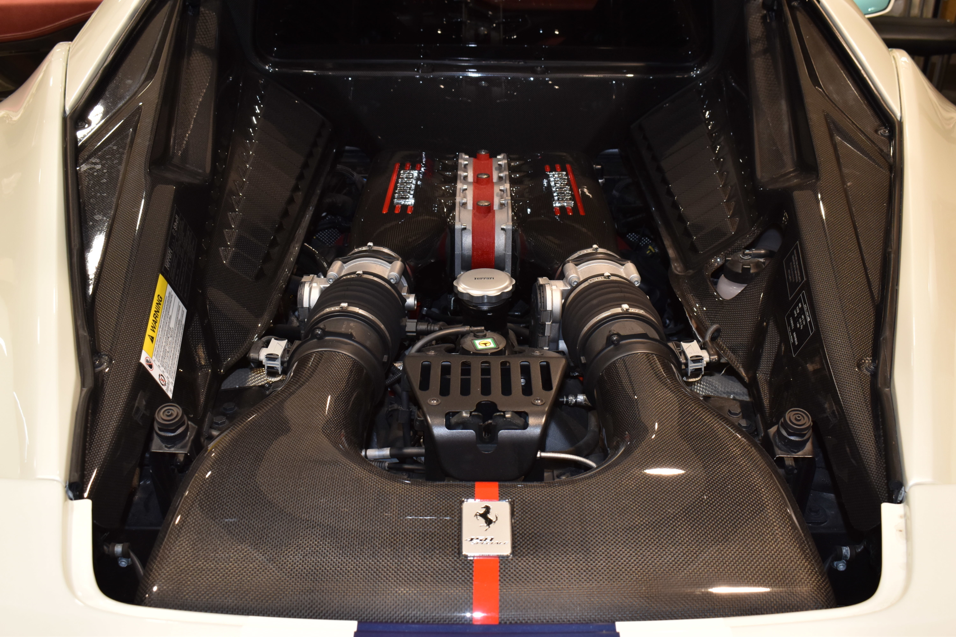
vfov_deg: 34.2
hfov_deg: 49.6
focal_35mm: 39
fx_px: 1036
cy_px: 318
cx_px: 478
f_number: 8
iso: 640
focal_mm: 26
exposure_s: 1/60
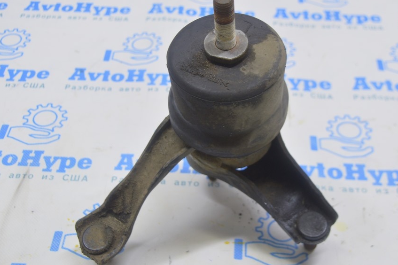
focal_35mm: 58
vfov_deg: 23.4
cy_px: 119
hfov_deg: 34.5
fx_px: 641
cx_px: 205
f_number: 5.6
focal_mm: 32
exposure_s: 1/20
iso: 400
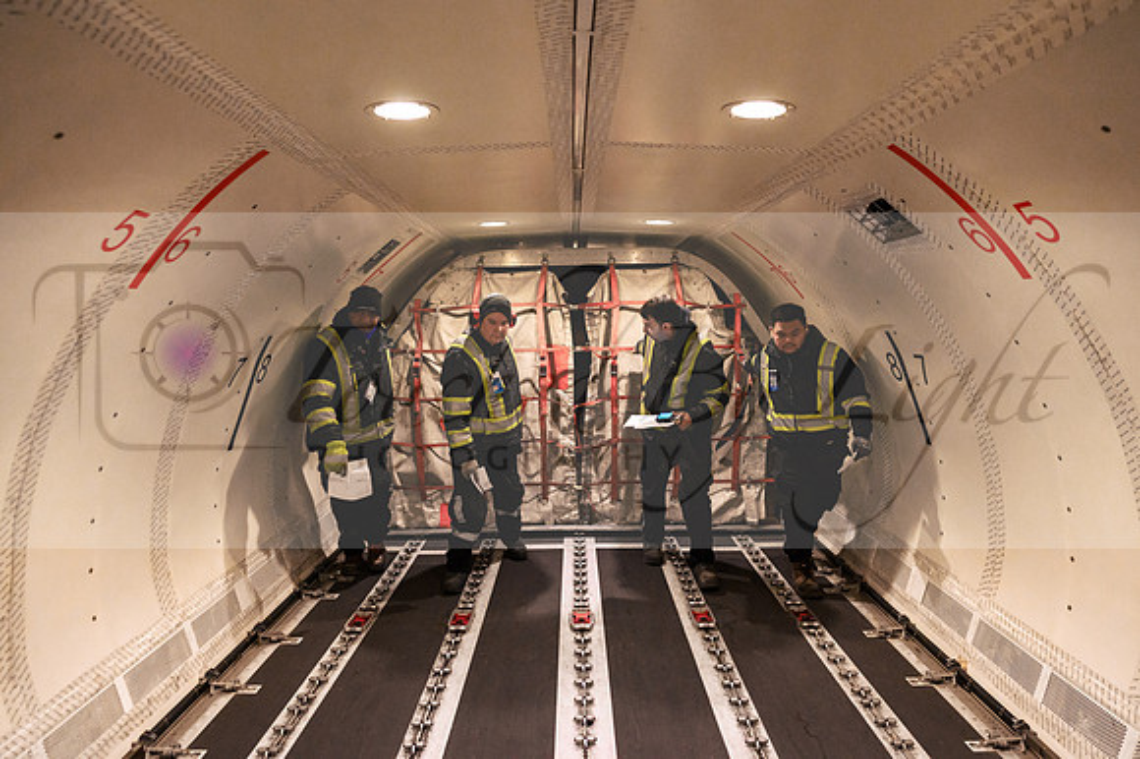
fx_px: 760
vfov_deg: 53.1
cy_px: 380
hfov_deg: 73.8
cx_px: 570
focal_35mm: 24
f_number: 3.2
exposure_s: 1/160
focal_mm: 24
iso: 3200
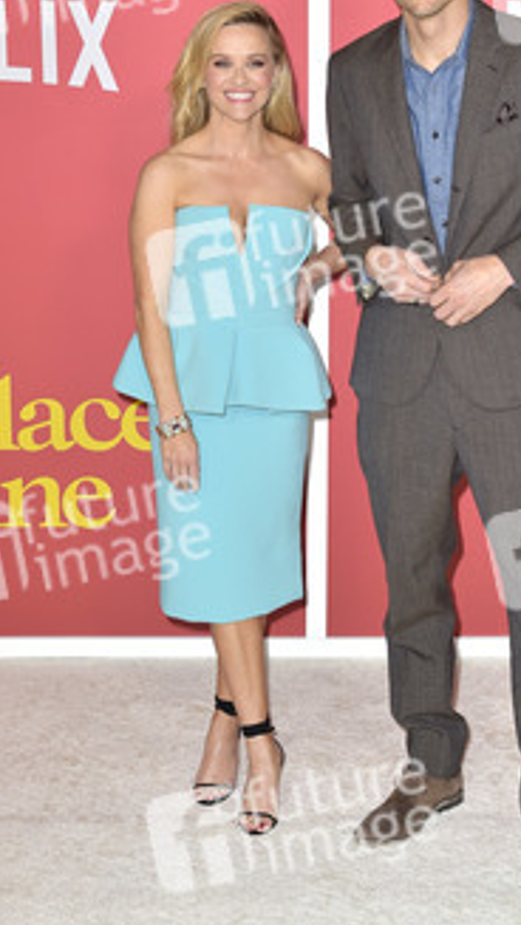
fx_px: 1571
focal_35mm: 64
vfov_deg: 32.8
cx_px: 375
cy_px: 402
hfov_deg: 18.7
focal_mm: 50
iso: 640
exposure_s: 1/250
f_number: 6.3
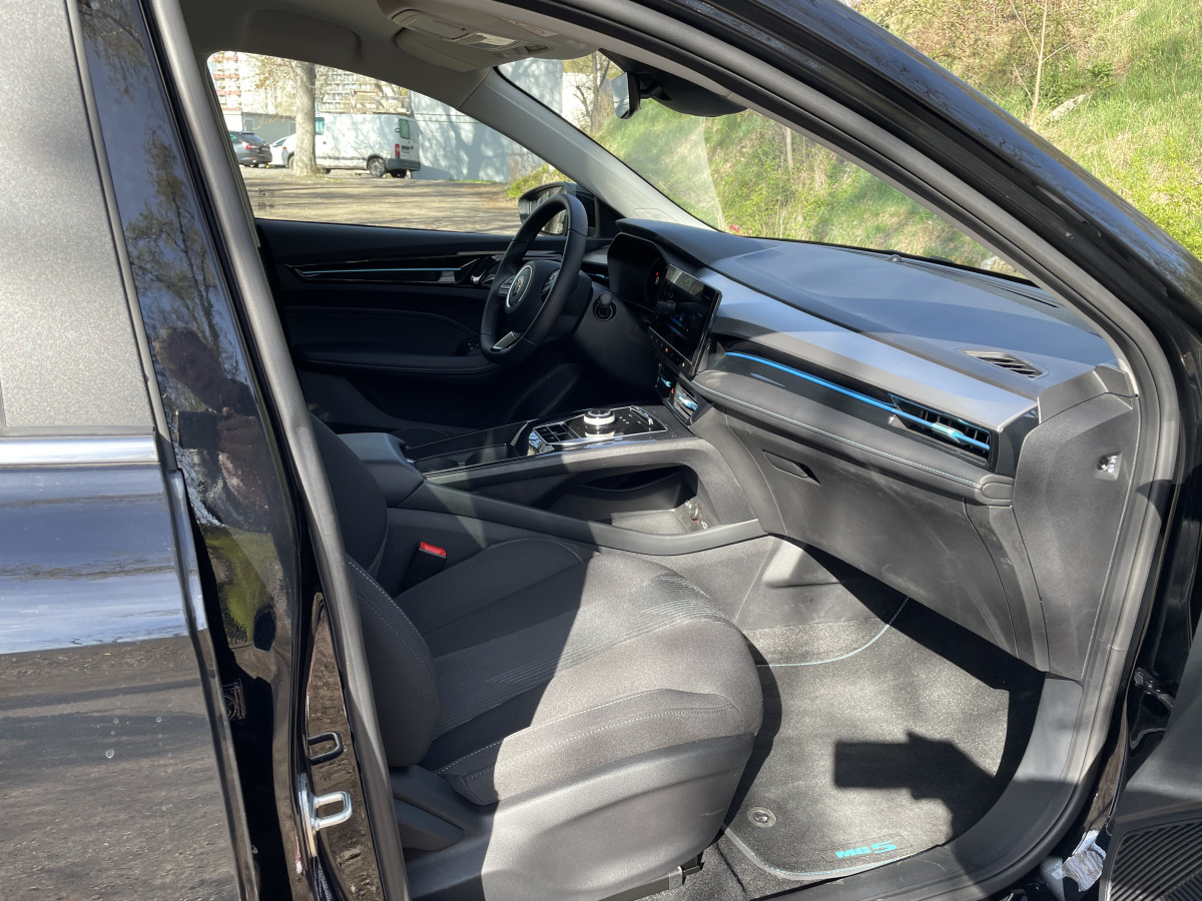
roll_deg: -1.8
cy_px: 450
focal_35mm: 26
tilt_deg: -17.4
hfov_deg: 67.3
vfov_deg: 53.1
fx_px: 903
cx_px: 601
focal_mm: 4.2
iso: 32
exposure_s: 1/287
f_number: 1.6
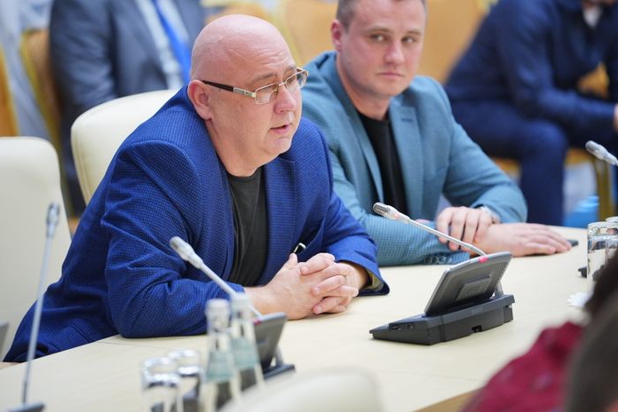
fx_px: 3450
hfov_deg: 10.2
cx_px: 309
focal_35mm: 201
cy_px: 206
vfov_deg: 6.8
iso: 2000
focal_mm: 200
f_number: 2.8
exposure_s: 1/200
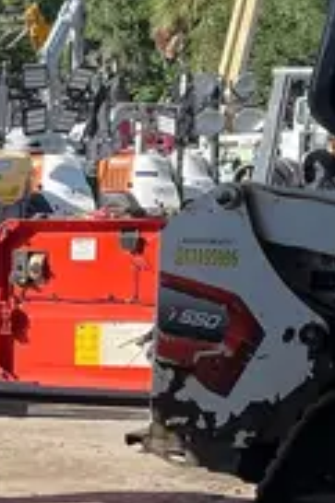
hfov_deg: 11.0
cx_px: -415
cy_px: 444
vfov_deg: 18.5
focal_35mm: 109
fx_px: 1524
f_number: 1.6
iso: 50
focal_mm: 5.1
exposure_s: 1/1558
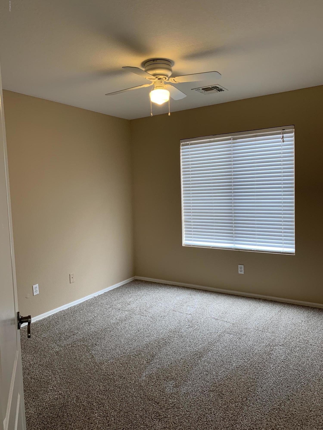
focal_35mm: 26
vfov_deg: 67.3
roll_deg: +1.7
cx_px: 162
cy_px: 215
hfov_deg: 53.1
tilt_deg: -3.9
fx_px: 323
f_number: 1.8
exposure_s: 1/120
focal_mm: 4.25
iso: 64
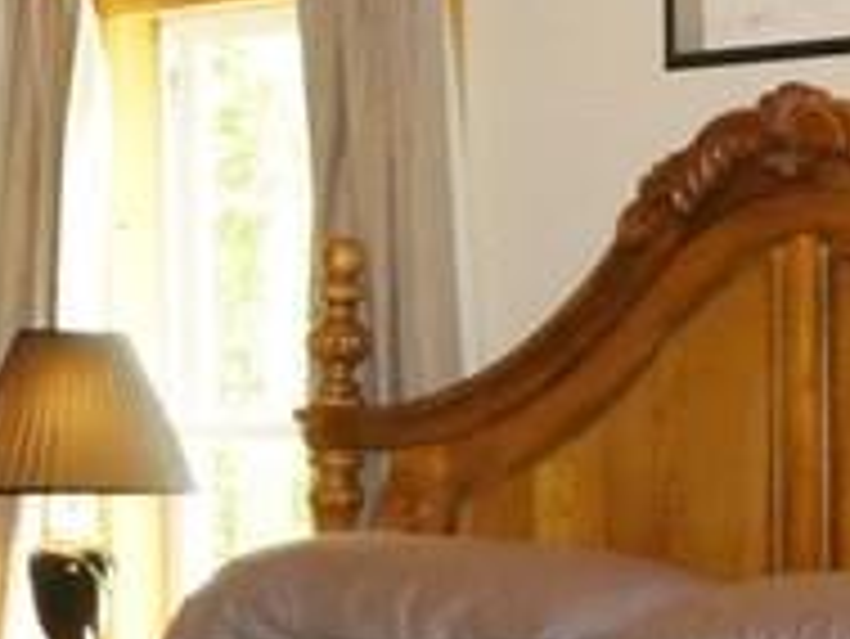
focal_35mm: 130
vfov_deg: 11.4
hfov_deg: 15.1
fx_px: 3194
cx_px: 544
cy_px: 446
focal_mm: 4.3
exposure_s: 1/60
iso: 500
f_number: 3.3
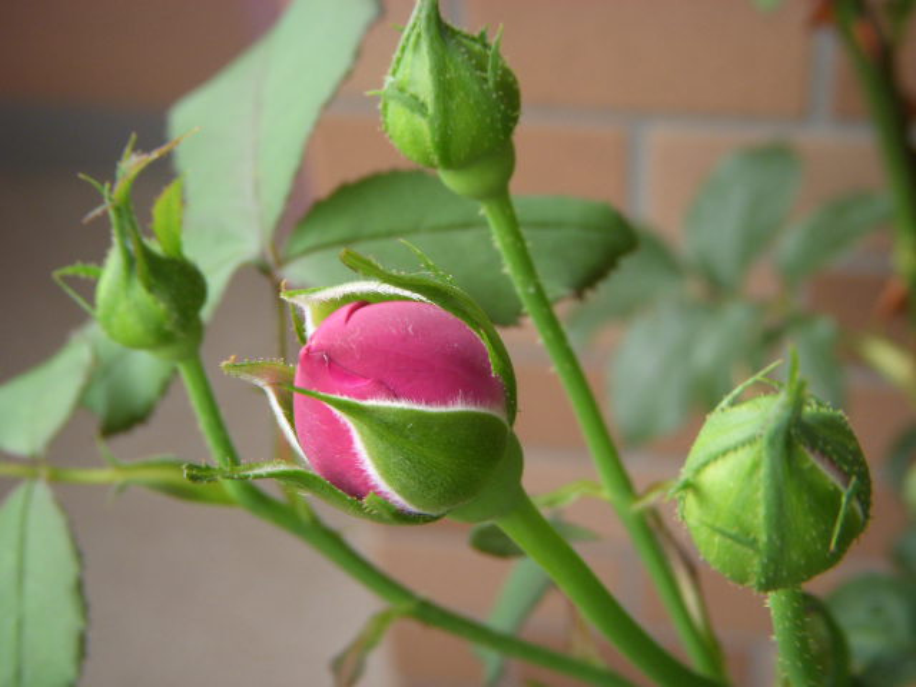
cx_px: 458
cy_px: 344
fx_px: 2249
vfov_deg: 17.4
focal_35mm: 85
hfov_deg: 23.0
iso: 100
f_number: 4
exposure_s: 1/60
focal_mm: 14.1
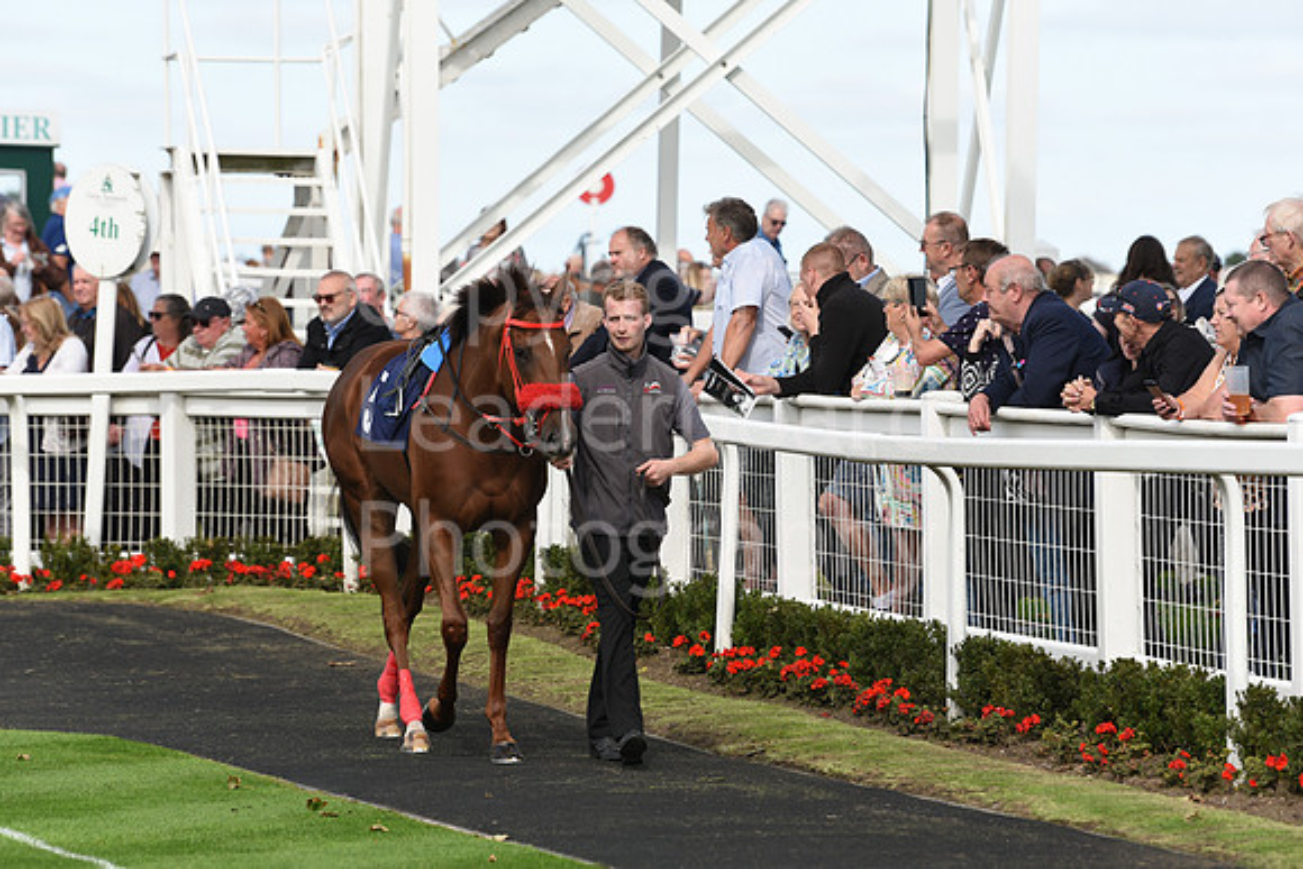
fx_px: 7240
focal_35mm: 200
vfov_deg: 6.9
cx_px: 652
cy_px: 434
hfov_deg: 10.3
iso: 400
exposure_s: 1/1250
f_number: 5.6
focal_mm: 200
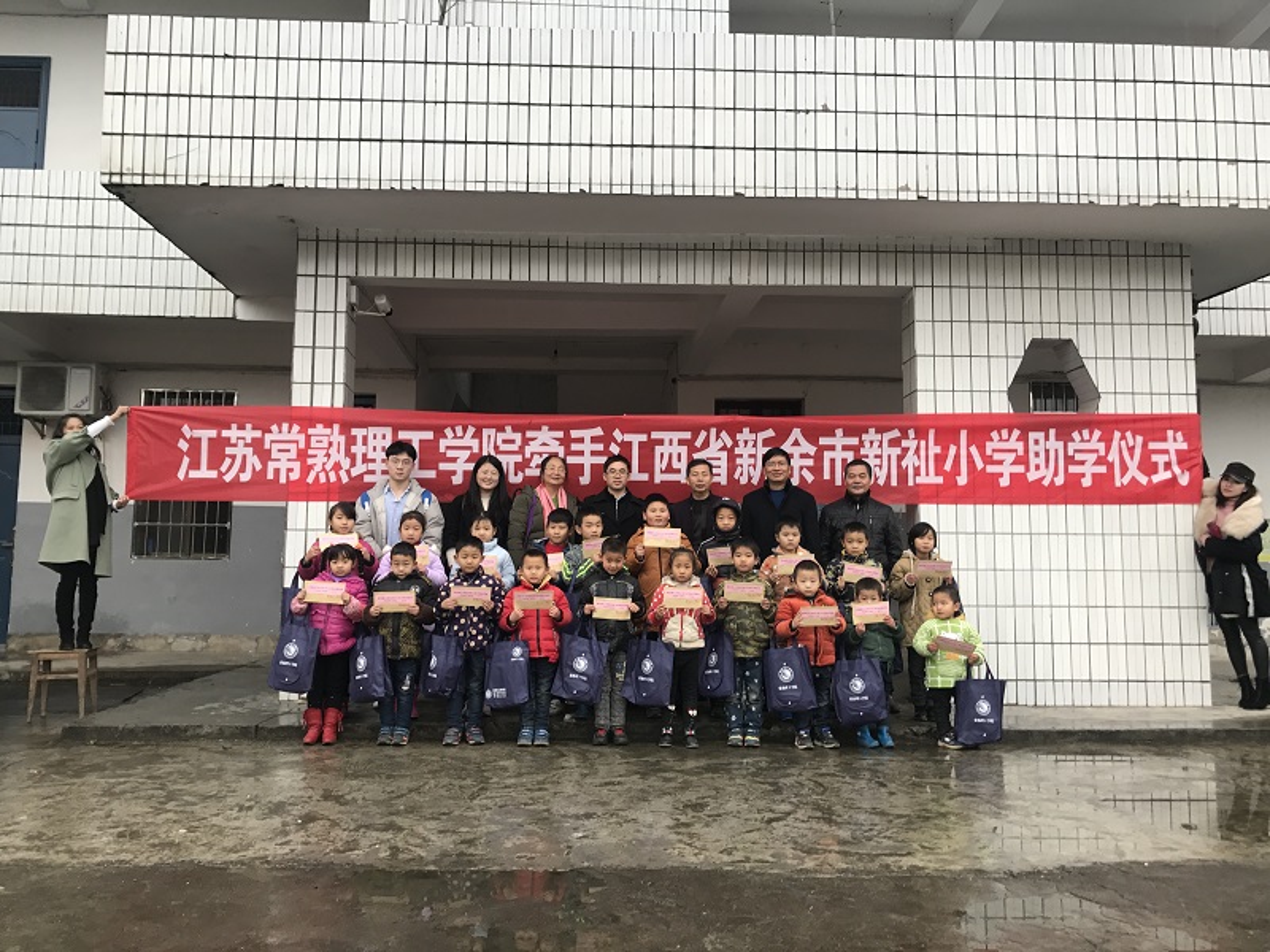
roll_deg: -0.6
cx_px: 635
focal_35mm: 28
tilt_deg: +3.9
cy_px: 476
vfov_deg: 49.7
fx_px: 1027
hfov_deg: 63.4
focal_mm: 3.99
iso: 25
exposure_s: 1/100
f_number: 1.8
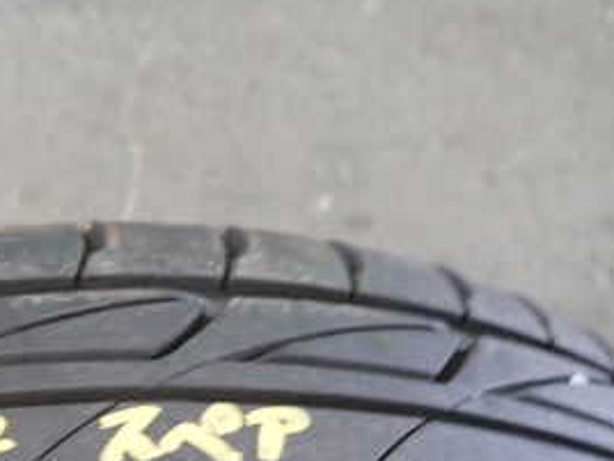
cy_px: 502
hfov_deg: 33.0
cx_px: 87
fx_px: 993
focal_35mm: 56
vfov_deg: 24.4
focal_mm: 4.5
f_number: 2
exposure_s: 1/30
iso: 500
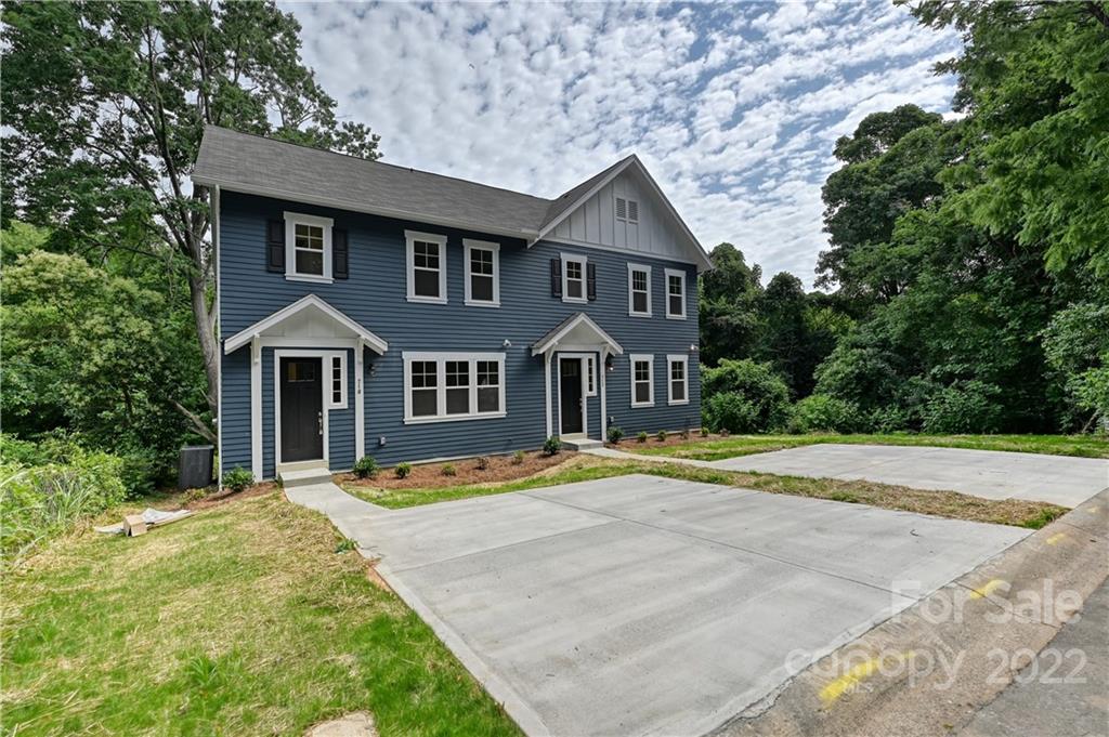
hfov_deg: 98.6
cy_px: 368
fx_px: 477
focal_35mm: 16
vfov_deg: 75.4
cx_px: 554
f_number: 8
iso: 1000
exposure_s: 1/250
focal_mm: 15.5
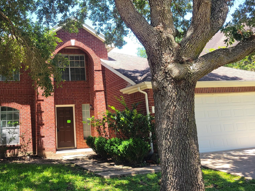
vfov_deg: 40.5
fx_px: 258
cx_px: 88
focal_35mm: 35
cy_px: 74
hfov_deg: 51.8
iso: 40
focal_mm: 5.4
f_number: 1.8
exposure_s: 1/323
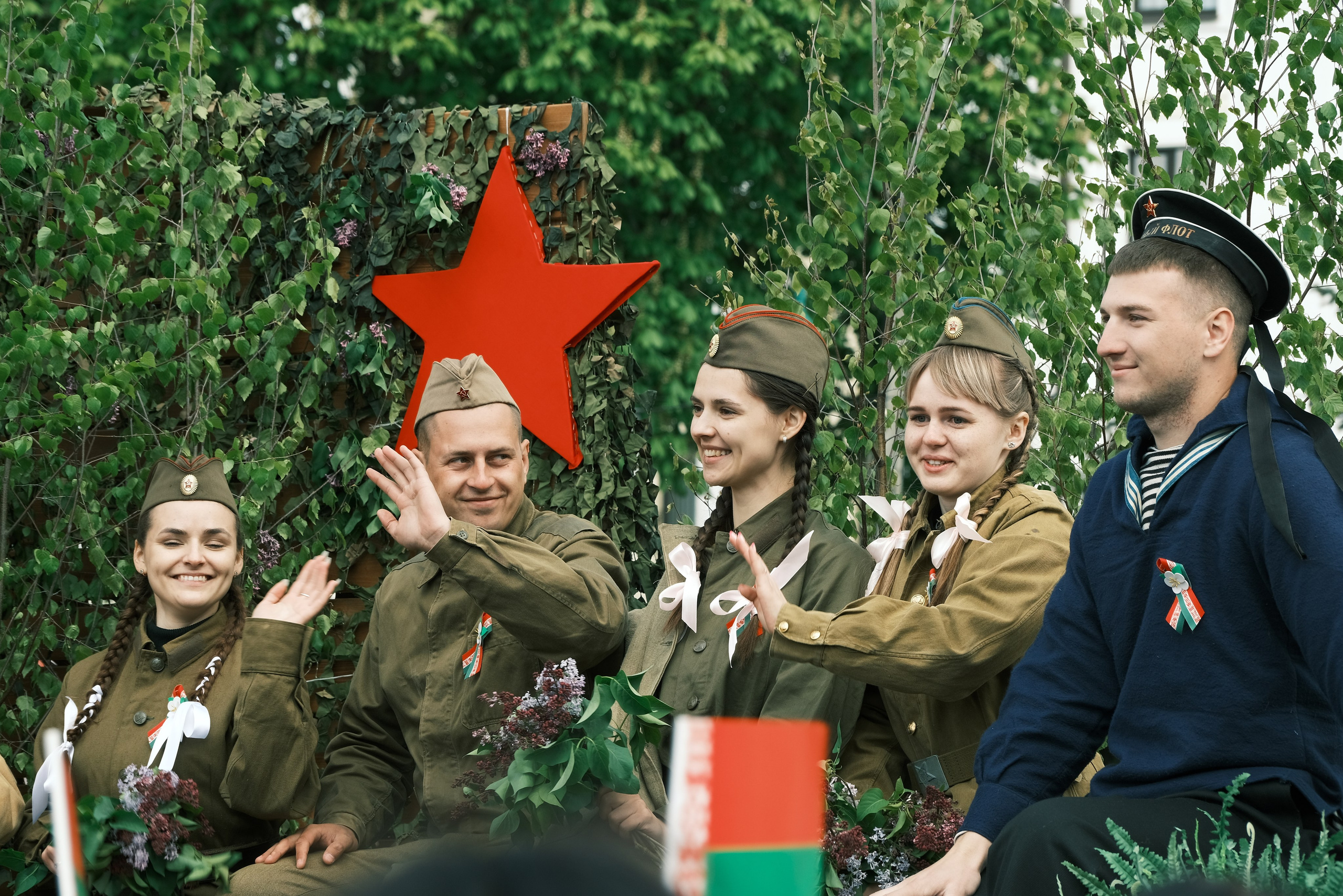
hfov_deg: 15.6
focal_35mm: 131
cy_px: 448
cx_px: 672
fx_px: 4887
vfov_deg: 10.5
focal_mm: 87.5
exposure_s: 1/200
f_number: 7.1
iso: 200
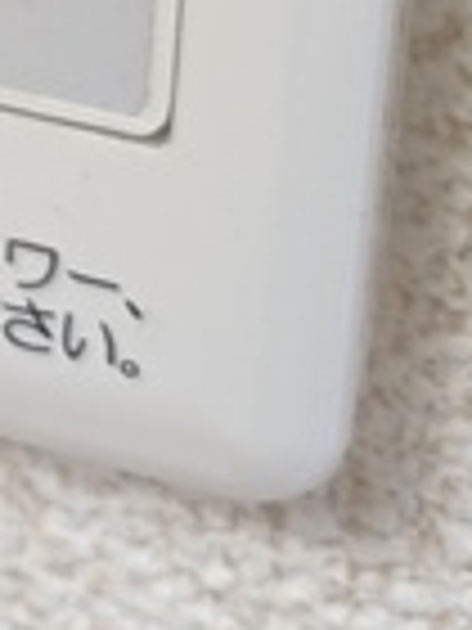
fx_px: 2873
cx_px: -917
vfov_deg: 11.1
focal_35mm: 158
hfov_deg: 8.1
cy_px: -724
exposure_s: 1/30
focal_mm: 5.28
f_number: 1.7
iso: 30
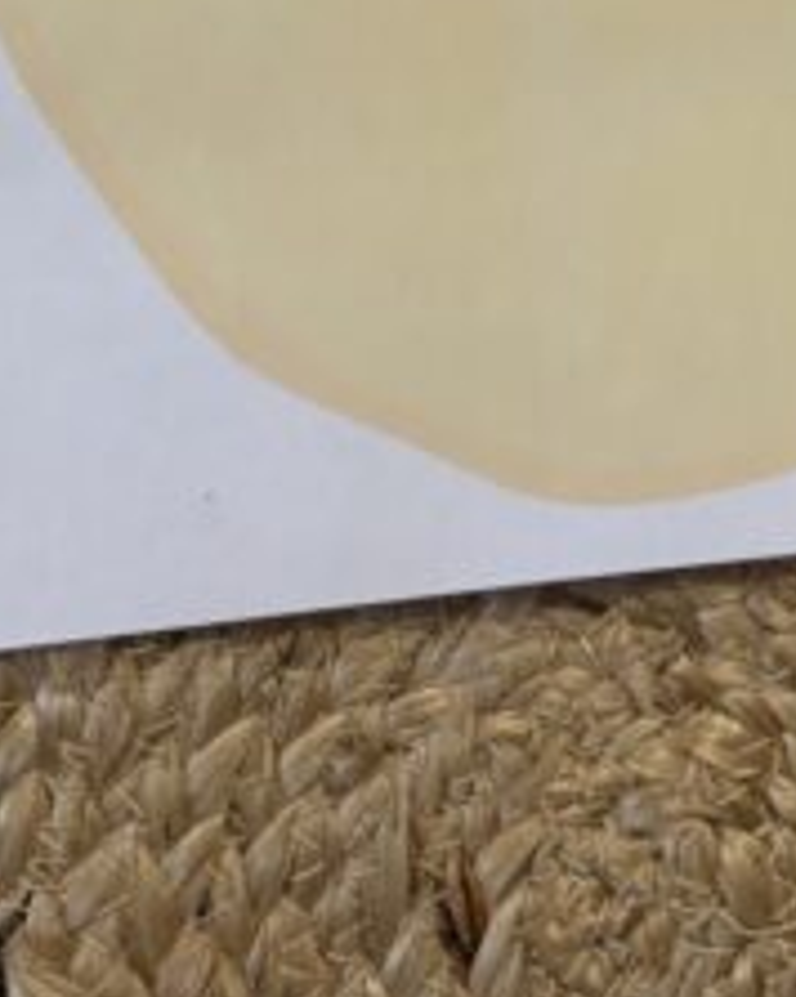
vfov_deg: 18.1
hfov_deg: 16.8
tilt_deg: -81.4
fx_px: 2683
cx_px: 622
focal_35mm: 91
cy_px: -621
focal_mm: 5.96
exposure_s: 1/50
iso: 200
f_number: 1.6
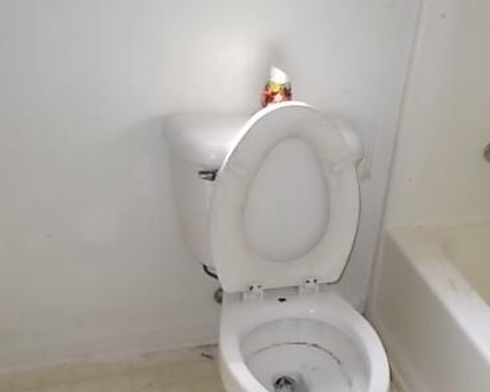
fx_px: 638
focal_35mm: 44
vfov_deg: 34.1
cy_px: 222
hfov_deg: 41.4
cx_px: 329
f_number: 3.2
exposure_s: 1/25
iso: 200
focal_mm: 4.6
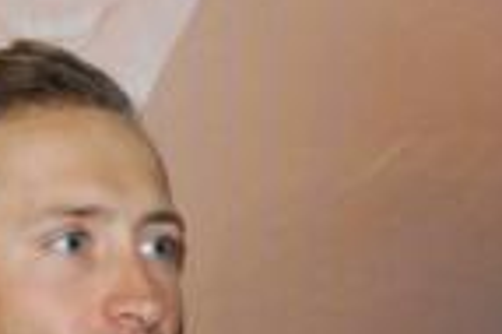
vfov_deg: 6.8
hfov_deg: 10.3
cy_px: 452
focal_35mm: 200
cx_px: 379
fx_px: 2786
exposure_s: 1/60
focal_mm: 38
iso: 400
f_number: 4.8
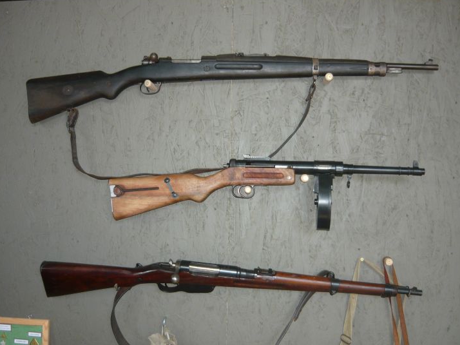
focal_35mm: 37
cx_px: 220
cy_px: 188
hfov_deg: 50.1
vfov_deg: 38.6
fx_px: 492
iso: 100
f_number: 2.8
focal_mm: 5.5
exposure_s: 1/30
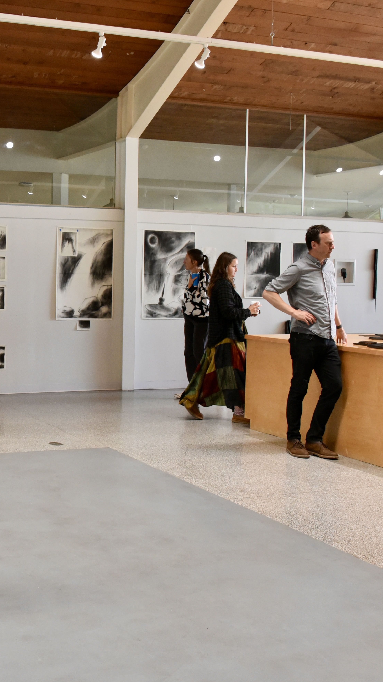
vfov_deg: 40.6
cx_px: 31
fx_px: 921
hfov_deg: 22.8
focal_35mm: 51
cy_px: 343
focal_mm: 32
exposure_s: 1/200
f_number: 7.1
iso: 2500
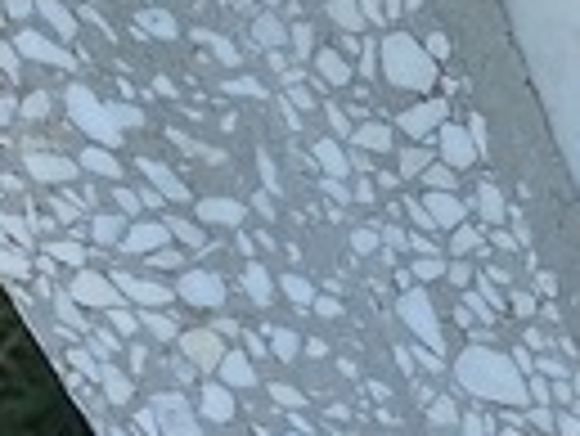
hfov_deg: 10.0
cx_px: 1601
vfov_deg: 9.2
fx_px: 2700
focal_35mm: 161
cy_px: 288
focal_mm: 4.25
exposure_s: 1/2688
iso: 32
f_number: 1.8
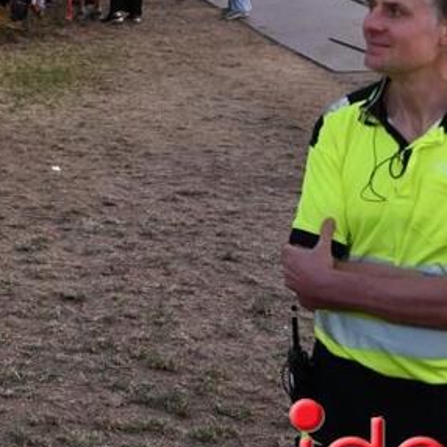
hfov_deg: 16.1
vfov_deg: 16.7
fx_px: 1505
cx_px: -111
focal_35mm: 103
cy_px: 59
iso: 640
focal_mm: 35
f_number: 4
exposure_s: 1/60
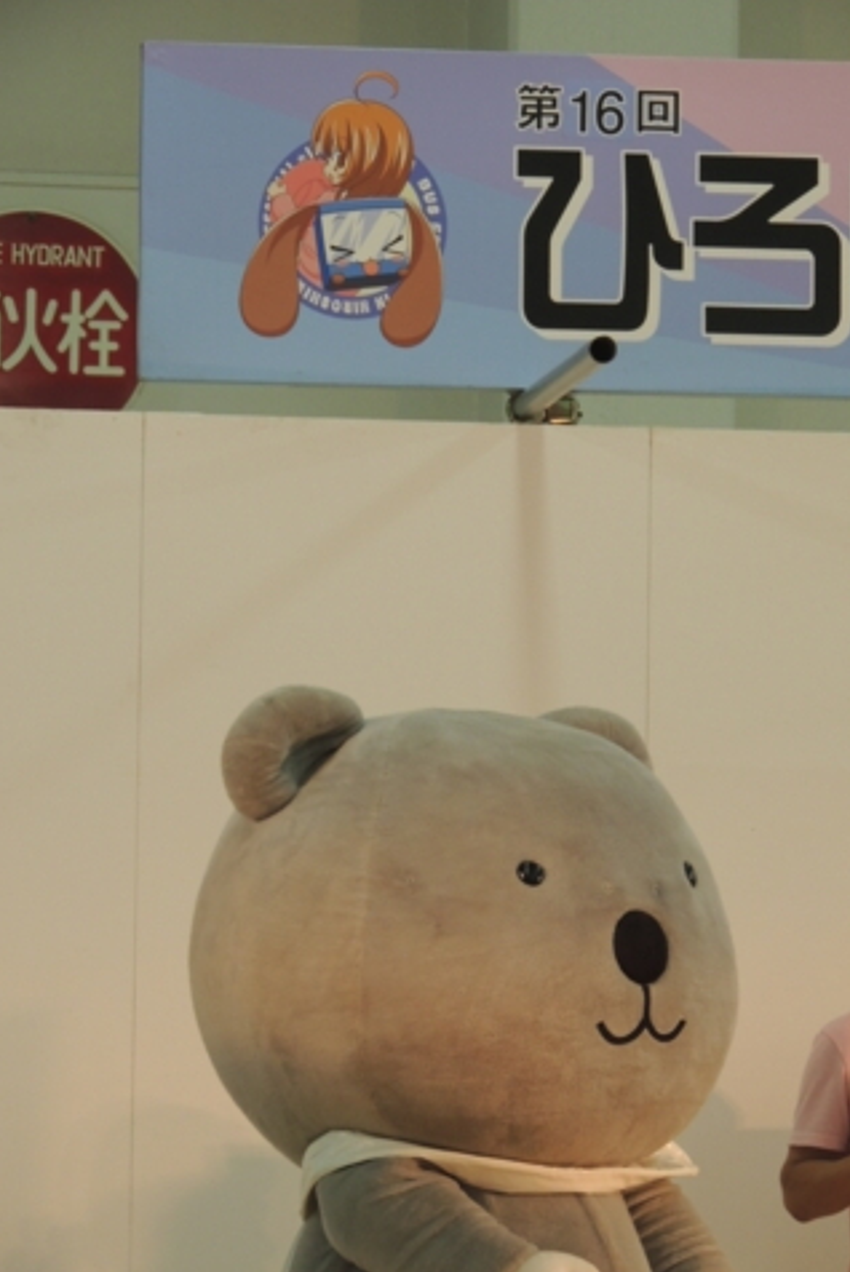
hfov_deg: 5.3
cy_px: 633
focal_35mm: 262
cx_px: 430
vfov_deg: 7.9
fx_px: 9265
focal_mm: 44.5
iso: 400
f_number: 4.7
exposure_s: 1/80
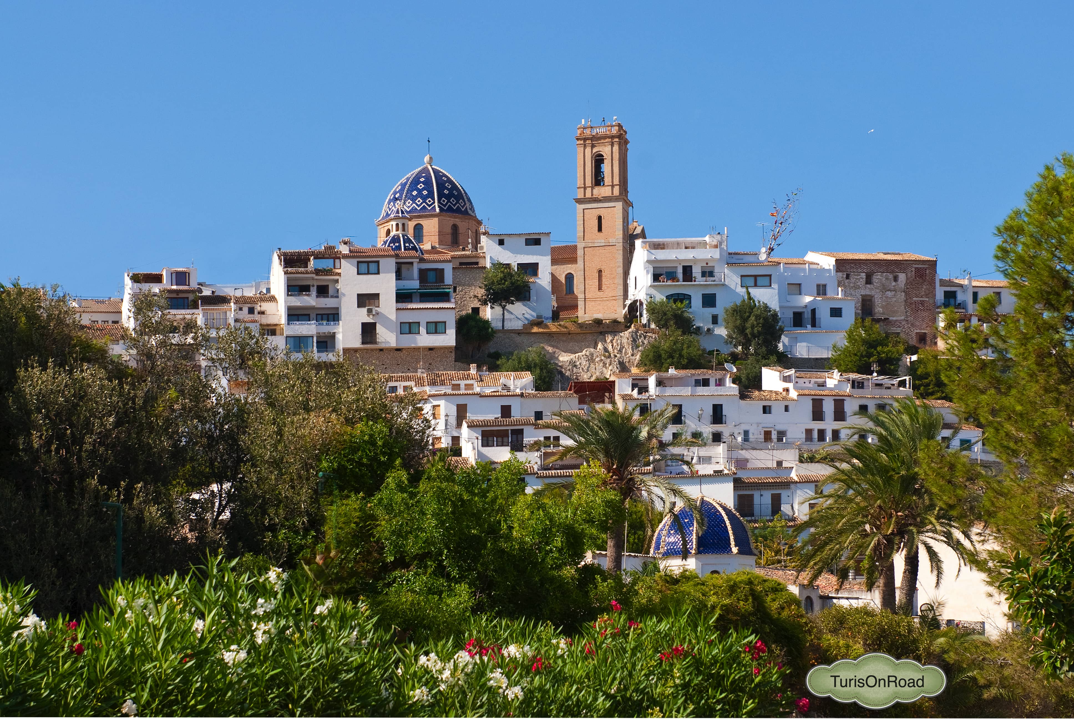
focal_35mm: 105
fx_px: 3136
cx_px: 537
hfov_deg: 19.4
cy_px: 360
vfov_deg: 13.1
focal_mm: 70
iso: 100
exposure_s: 1/250
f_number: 9
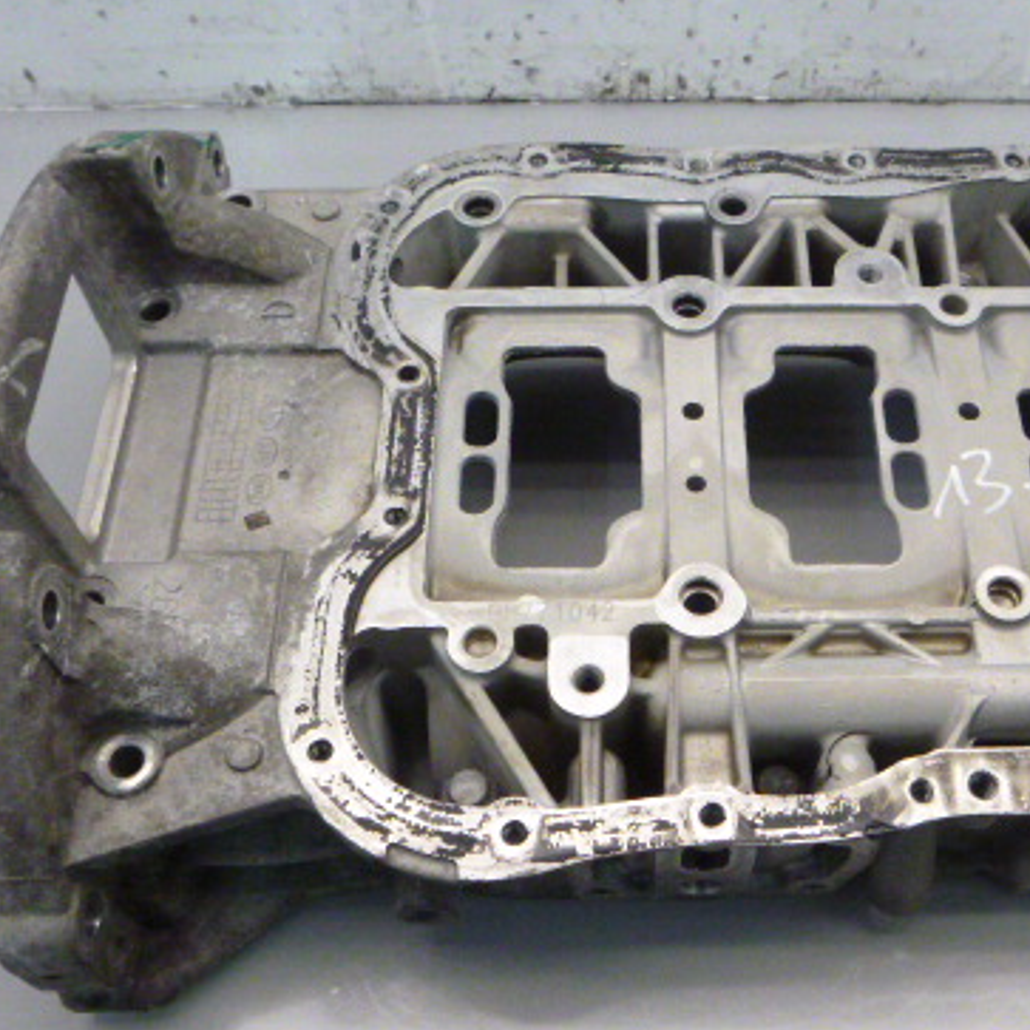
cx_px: 675
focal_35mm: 39
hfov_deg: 42.3
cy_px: 559
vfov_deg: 42.8
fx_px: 1313
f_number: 3.9
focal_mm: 4.5
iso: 800
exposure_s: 1/125
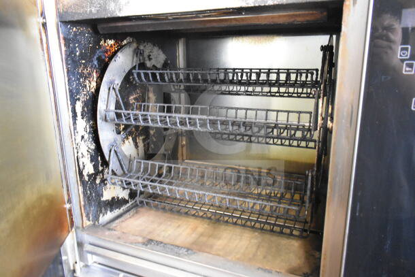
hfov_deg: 67.4
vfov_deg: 48.0
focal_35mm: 27
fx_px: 311
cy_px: 138
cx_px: 208
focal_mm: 18
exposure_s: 1/30
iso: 7200
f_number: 3.5
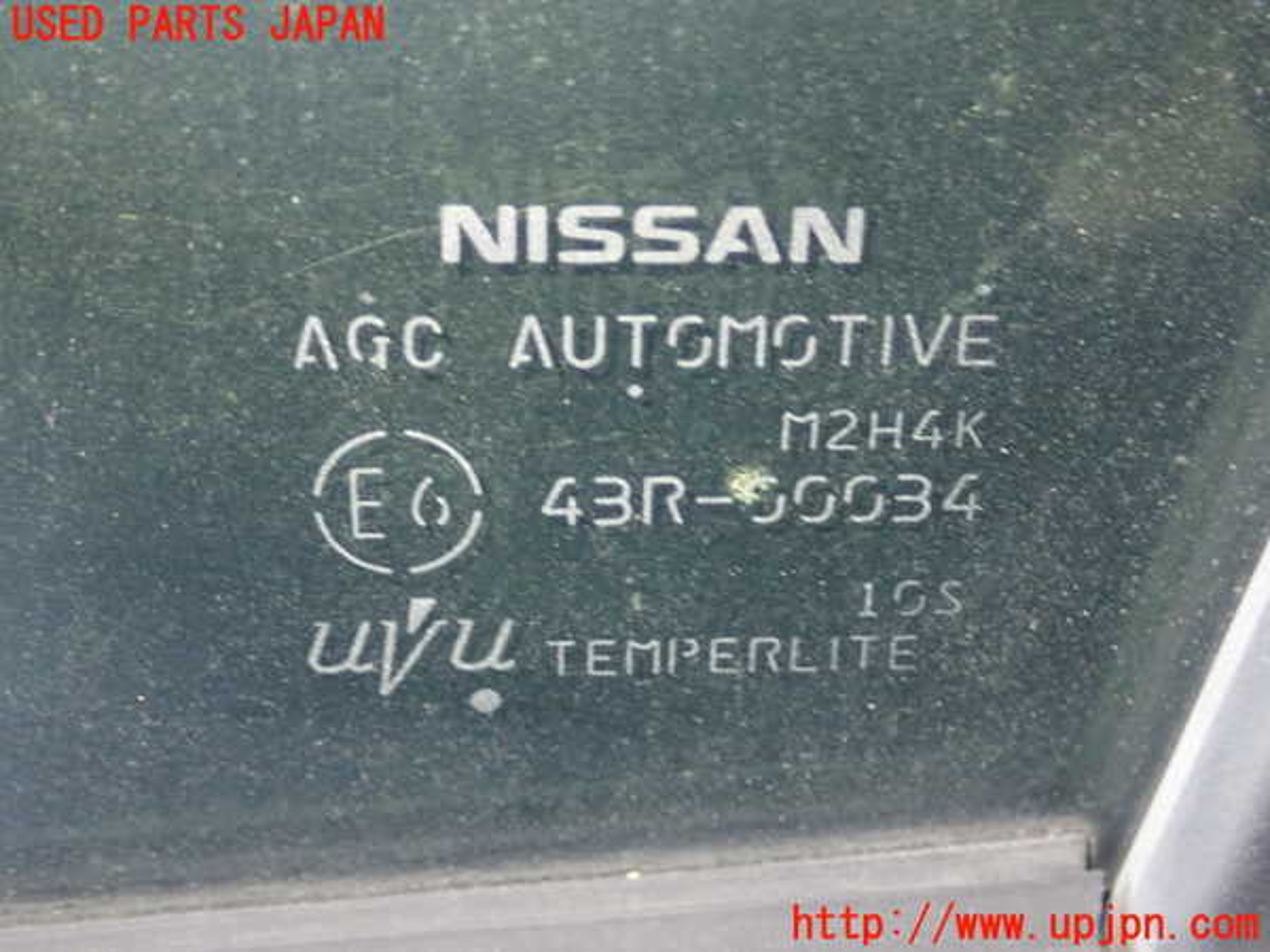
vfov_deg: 27.5
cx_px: 635
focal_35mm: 53
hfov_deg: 36.2
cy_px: 476
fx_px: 1944
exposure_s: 1/15
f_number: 3.4
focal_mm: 9.61
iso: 800
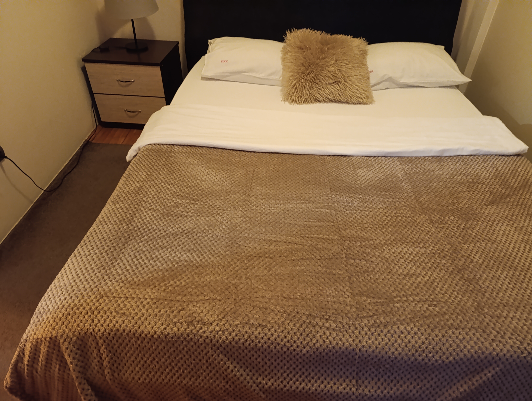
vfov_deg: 59.0
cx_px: 266
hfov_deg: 73.8
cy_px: 200
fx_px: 354
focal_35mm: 23
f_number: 1.6
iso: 6400
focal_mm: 6.14
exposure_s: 1/25
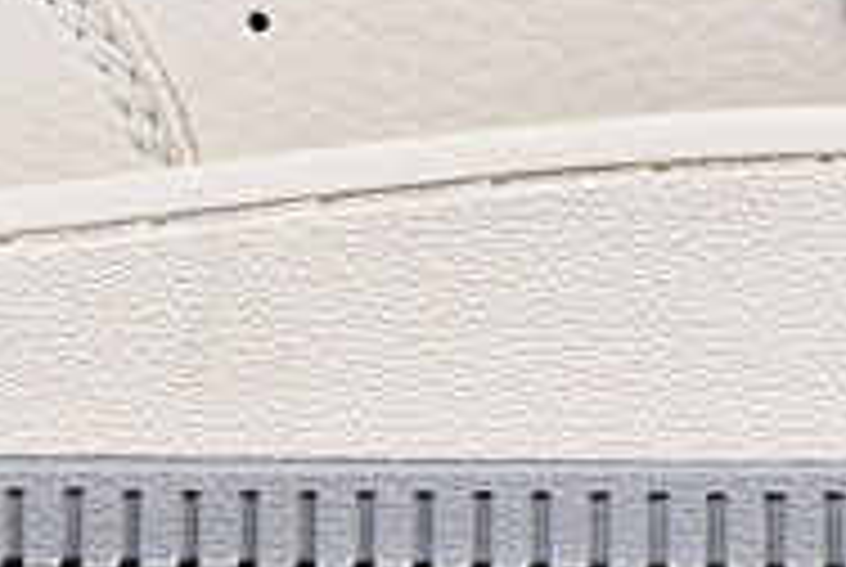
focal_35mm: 430
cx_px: 184
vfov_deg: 3.2
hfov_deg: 4.8
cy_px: -428
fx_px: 10121
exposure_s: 1/80
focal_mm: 50
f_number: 8
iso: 160
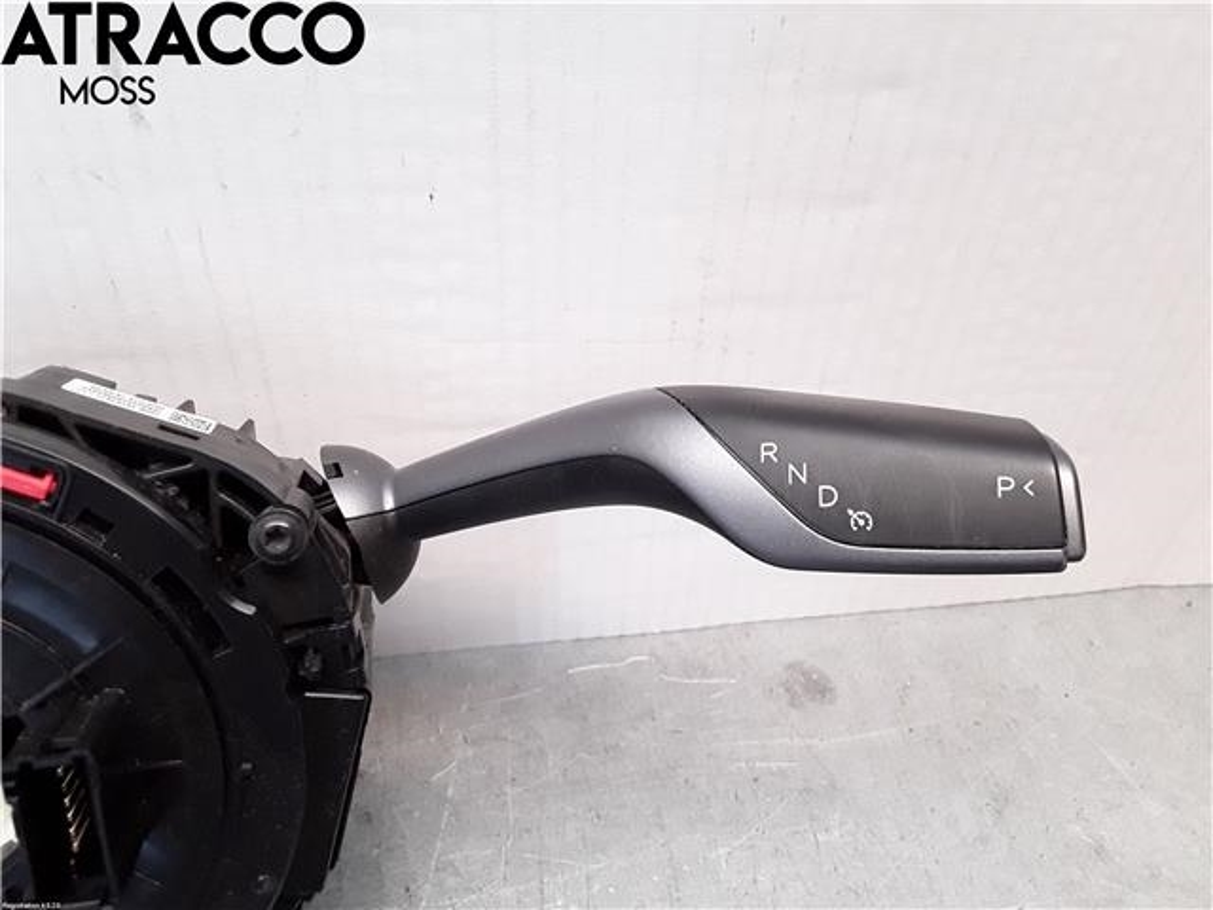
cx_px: 606
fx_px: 981
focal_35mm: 28
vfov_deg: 49.7
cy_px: 455
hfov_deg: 63.4
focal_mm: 2.91
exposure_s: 1/100
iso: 100
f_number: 1.9
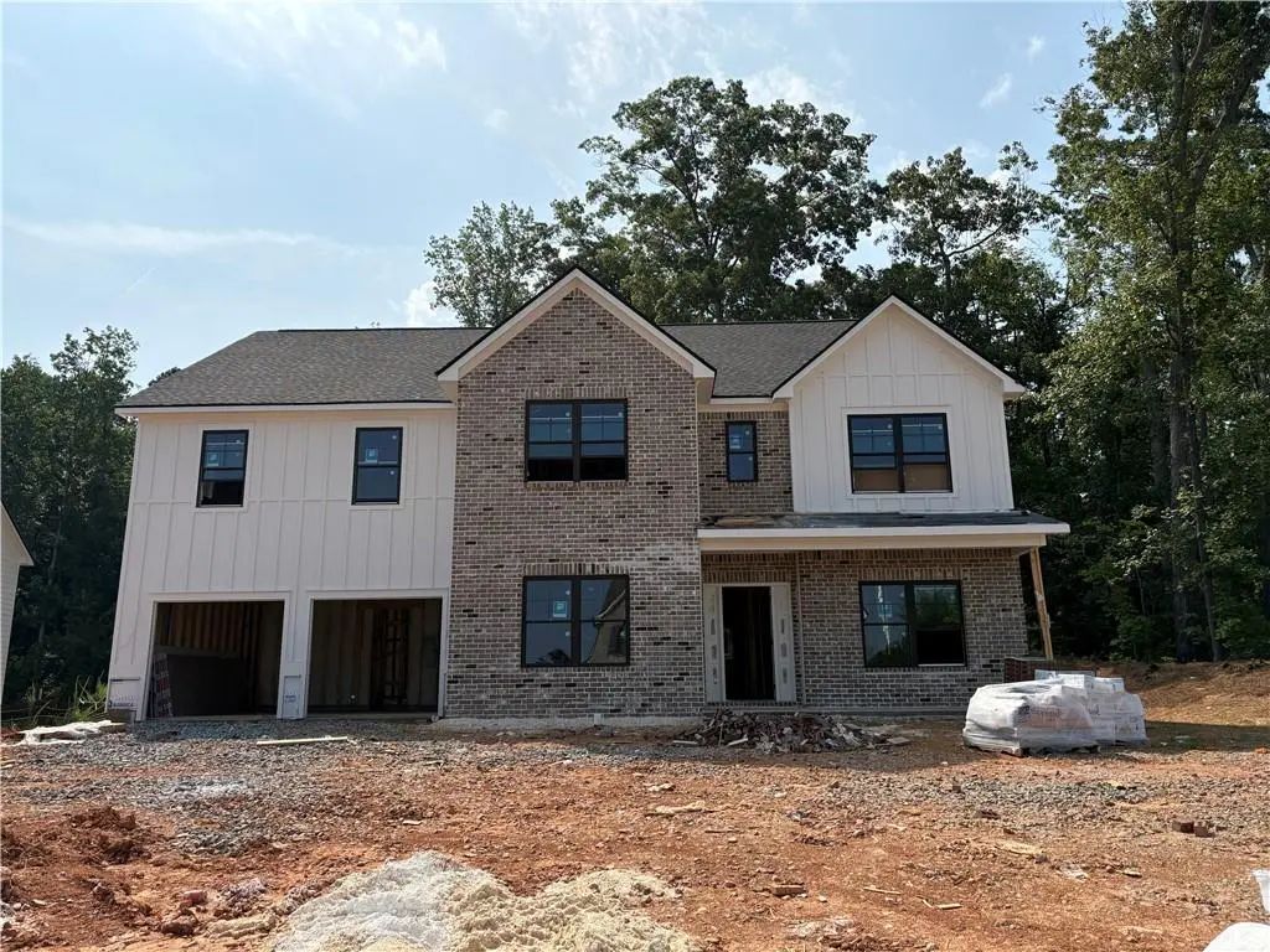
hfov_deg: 67.3
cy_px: 476
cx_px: 635
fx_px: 954
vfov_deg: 53.1
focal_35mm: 26
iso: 80
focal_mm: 5.96
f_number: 1.6
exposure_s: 1/6993
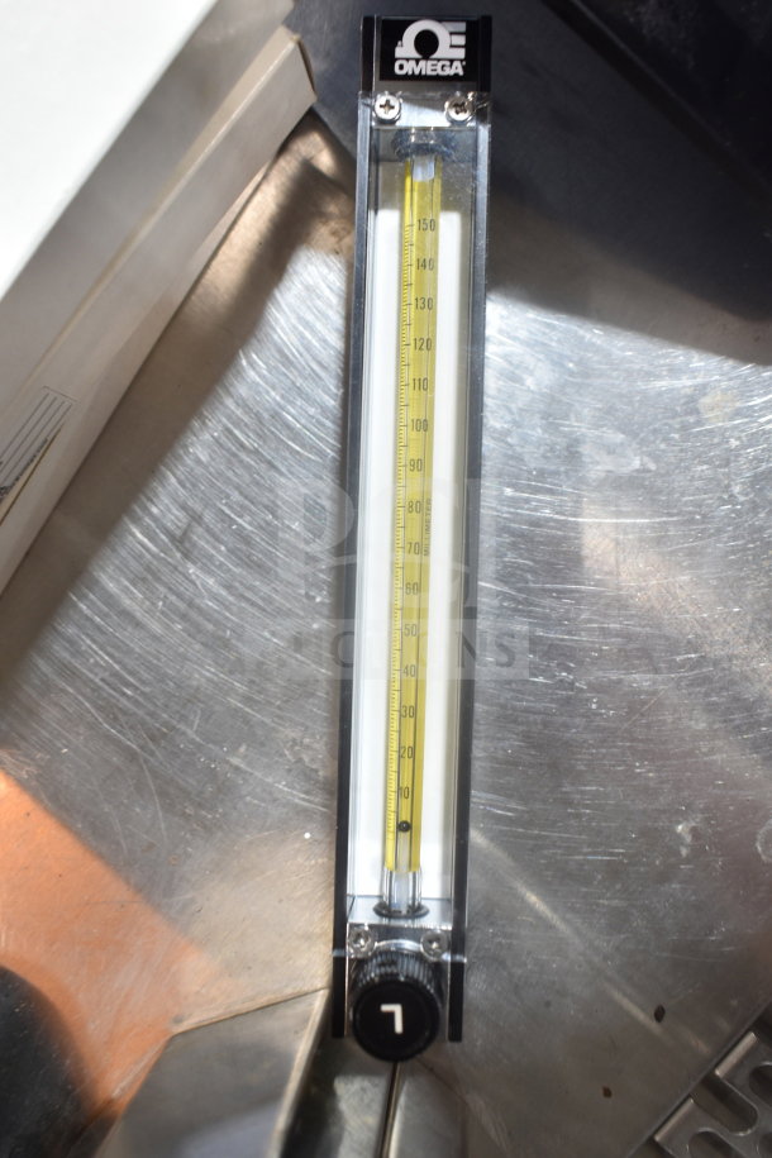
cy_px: 579
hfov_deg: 36.9
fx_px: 1158
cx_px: 386
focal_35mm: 36
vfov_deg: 53.1
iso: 360
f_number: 3.8
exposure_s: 1/40
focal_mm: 24
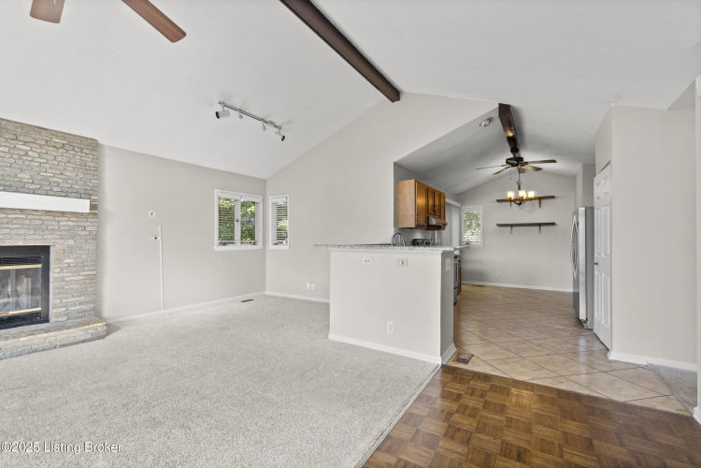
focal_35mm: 15
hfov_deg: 100.4
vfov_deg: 77.3
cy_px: 234
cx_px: 350
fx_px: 292
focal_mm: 10
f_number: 8
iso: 400
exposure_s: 1/40
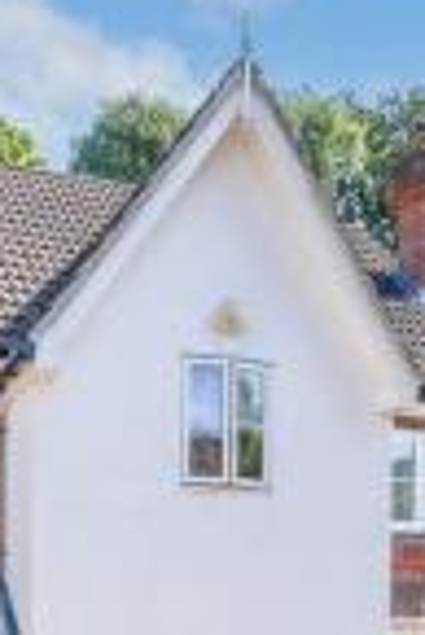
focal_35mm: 49
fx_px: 866
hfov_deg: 27.6
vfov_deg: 36.3
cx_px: 217
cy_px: 633
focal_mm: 10
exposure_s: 1/100
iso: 250
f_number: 11
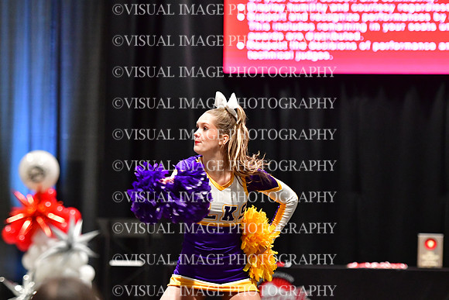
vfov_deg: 7.5
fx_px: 2283
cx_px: 224
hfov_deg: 11.2
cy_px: 150
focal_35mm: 183
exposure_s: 1/400
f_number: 2.8
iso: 4000
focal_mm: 122
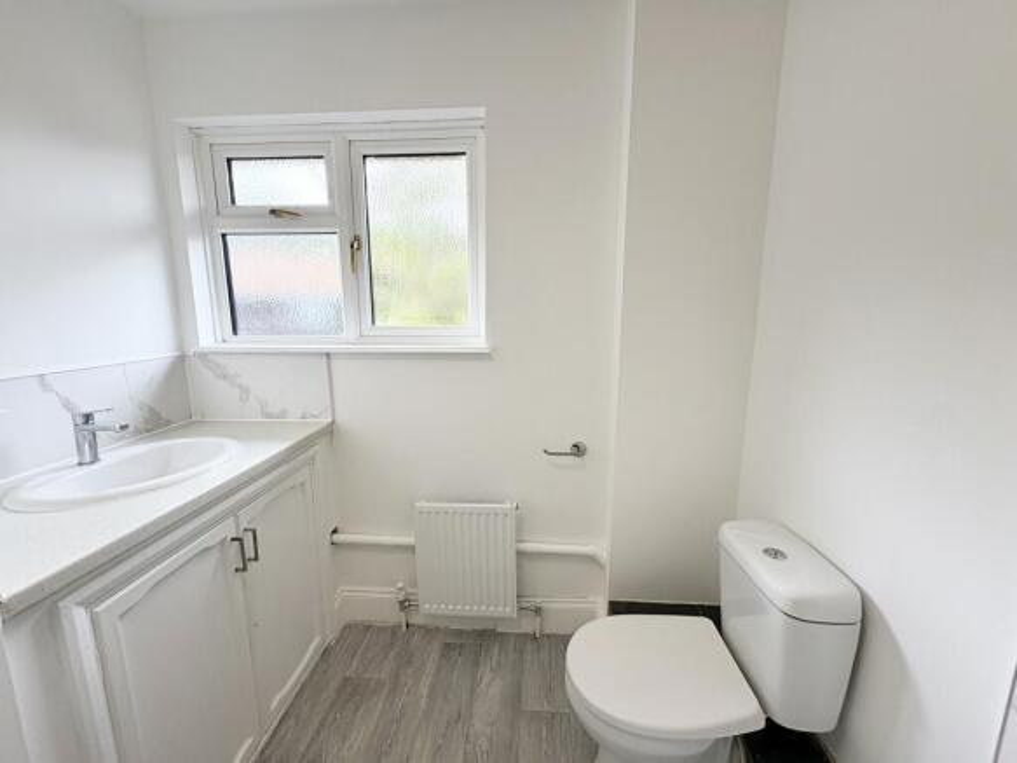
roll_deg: +0.5
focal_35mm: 14
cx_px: 508
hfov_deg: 102.1
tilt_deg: -9.8
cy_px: 382
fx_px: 411
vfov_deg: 85.7
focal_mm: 2.22
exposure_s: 1/141
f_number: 2.2
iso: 50
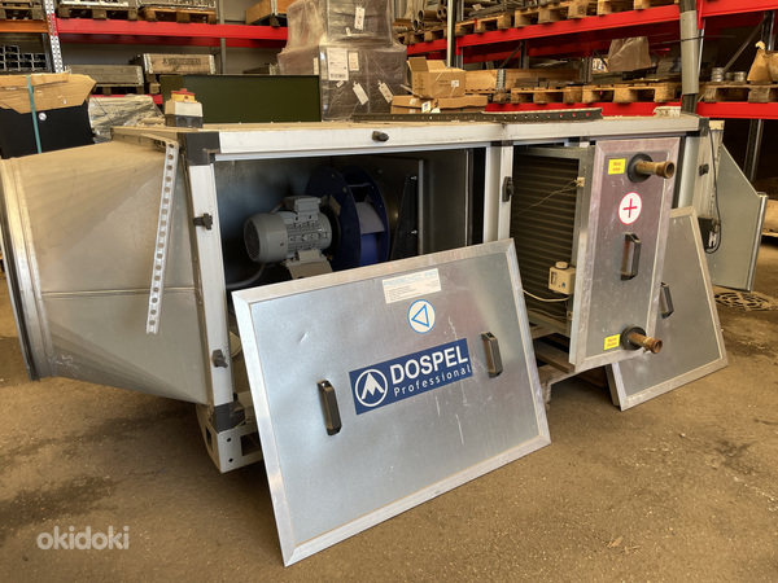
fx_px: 584
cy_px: 292
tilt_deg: -17.1
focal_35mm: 26
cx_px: 389
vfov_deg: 53.1
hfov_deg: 67.3
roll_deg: +1.2
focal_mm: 4.2
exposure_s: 1/121
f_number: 1.6
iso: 40
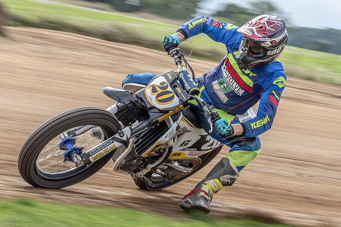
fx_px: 1823
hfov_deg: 10.7
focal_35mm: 192
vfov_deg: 7.1
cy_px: 98
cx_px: 144
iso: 125
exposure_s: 1/125
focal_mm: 82
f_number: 10
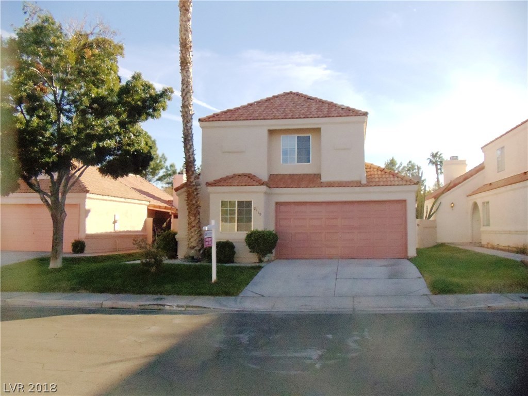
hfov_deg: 42.9
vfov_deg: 32.9
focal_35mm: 44
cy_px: 198
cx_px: 264
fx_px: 671
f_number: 7.1
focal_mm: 6
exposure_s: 1/1000
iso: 800
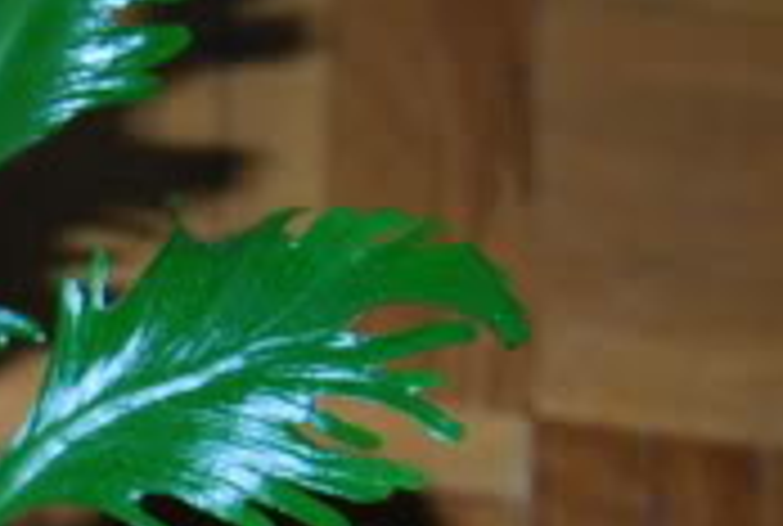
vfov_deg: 10.3
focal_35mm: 131
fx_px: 2863
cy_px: 623
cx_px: -549
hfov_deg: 14.1
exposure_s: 1/125
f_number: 4
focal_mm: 19
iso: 100
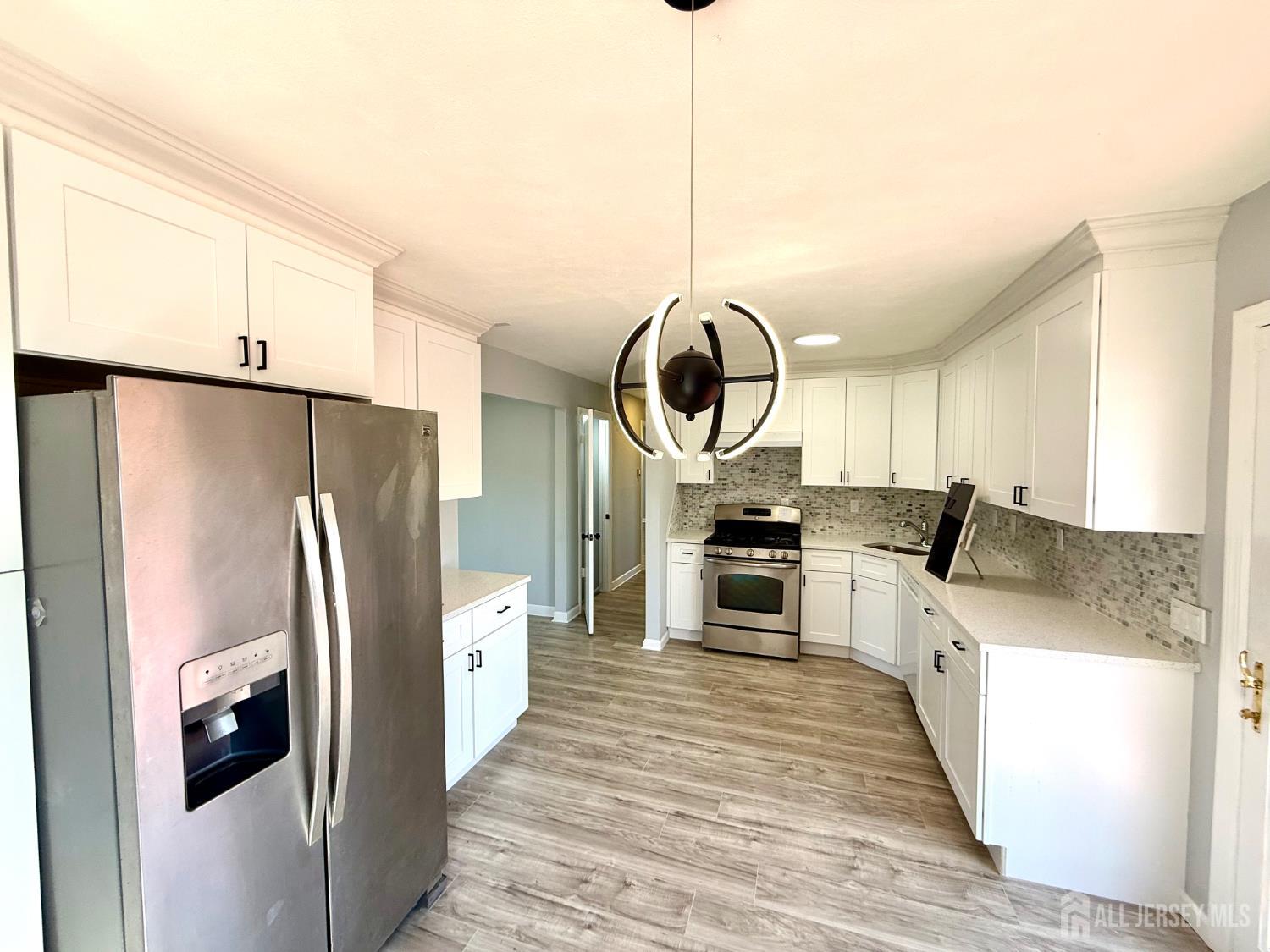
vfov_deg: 85.7
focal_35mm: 14
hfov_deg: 102.1
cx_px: 635
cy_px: 476
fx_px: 514
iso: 64
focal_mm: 2.22
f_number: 2.2
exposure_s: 1/119
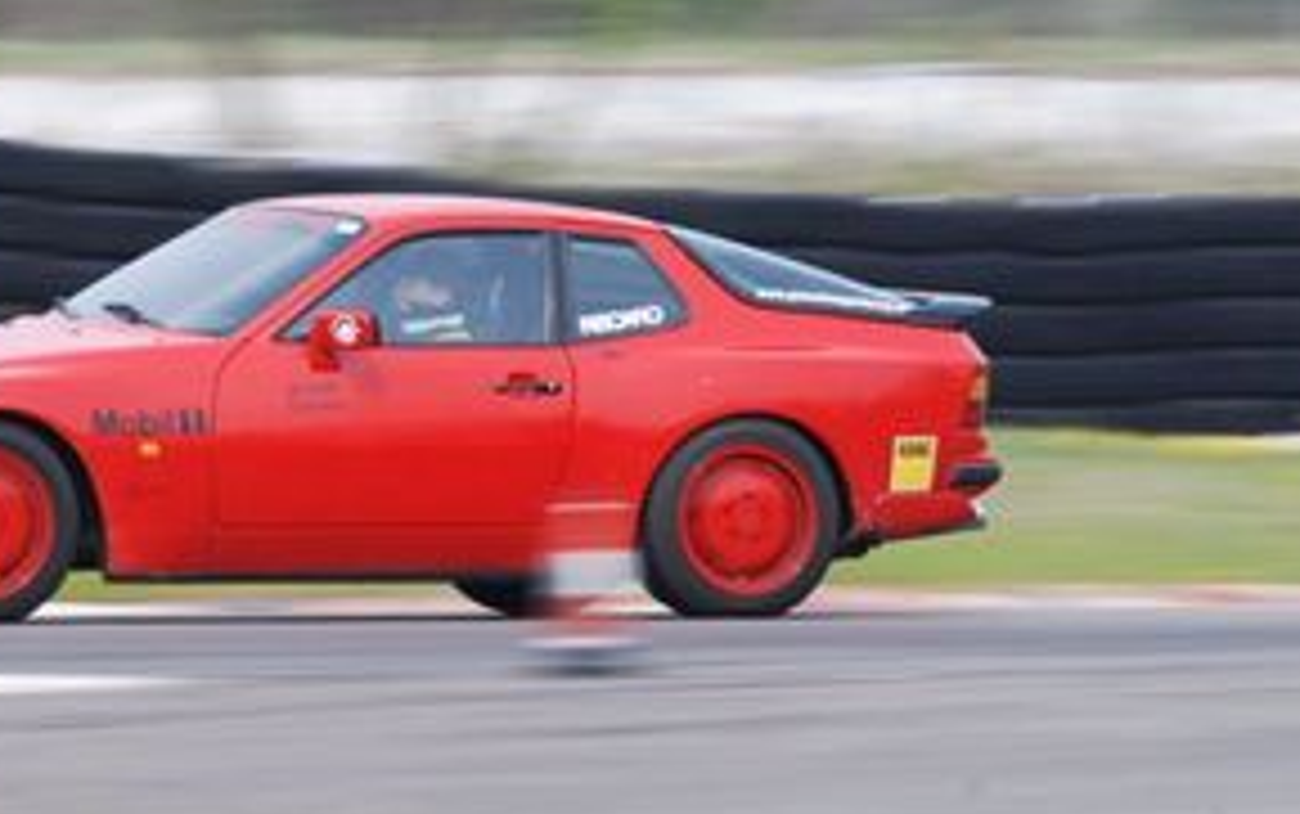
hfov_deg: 3.2
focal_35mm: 651
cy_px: 160
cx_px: 382
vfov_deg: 2.0
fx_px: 23078
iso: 125
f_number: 14
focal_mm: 270
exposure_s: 1/60
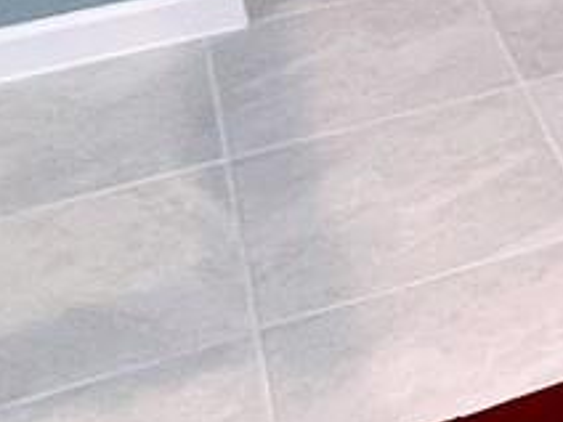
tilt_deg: -9.3
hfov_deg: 16.7
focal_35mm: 98
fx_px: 1594
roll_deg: +0.0
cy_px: -563
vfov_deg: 12.3
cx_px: 1009
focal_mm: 1.57
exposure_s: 1/60
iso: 200
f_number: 1.8
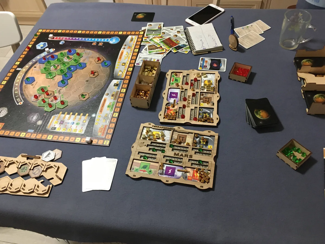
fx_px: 272
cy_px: 122
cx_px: 162
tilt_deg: -52.8
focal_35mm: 29
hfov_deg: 61.7
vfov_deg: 48.2
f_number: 2.2
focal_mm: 4.15
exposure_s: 1/33
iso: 200
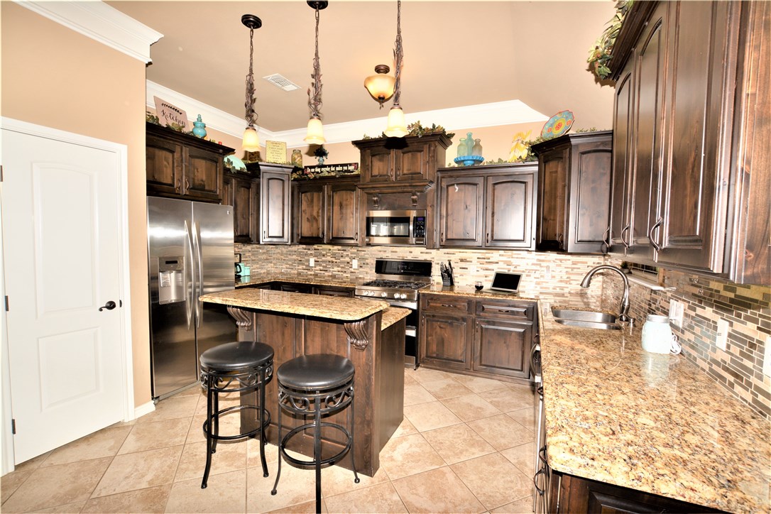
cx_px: 386
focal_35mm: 15
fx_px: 321
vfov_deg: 77.3
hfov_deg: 100.4
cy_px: 257
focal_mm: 10
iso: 200
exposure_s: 1/125
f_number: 8
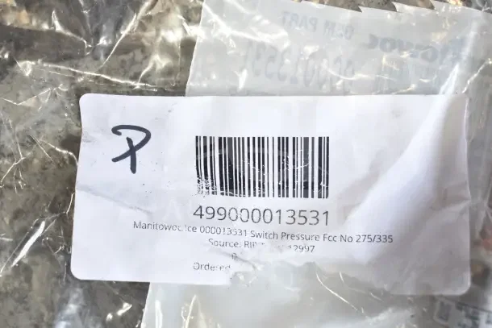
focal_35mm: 54
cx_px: 246
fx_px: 738
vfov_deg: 25.1
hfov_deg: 36.9
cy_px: 164
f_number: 4.8
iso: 200
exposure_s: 1/60
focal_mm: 36
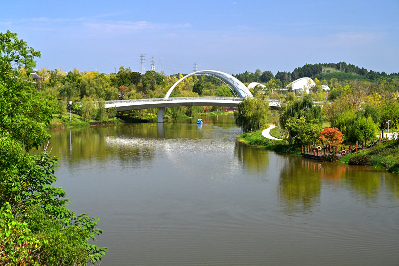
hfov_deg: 30.5
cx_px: 200
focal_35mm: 66
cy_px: 133
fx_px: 731
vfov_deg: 20.6
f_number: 8
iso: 250
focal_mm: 66
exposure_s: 1/500
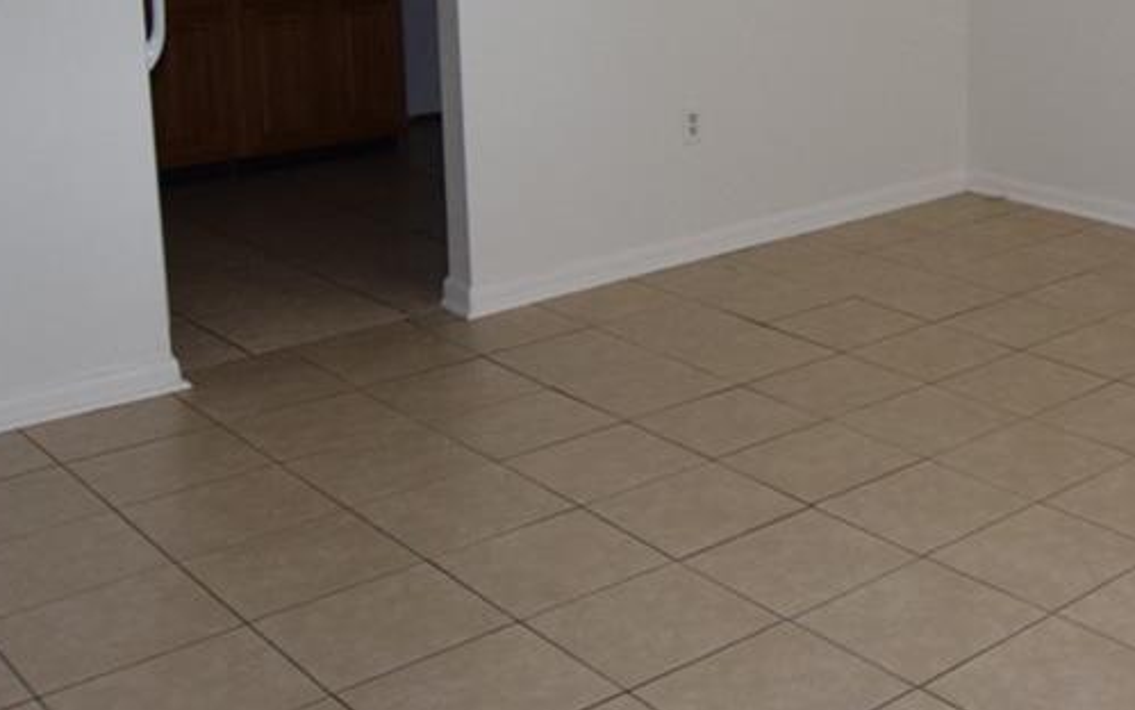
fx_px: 1516
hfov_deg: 37.7
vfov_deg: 25.5
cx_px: 1064
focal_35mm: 49
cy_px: 66
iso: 800
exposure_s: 1/100
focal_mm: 10
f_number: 5
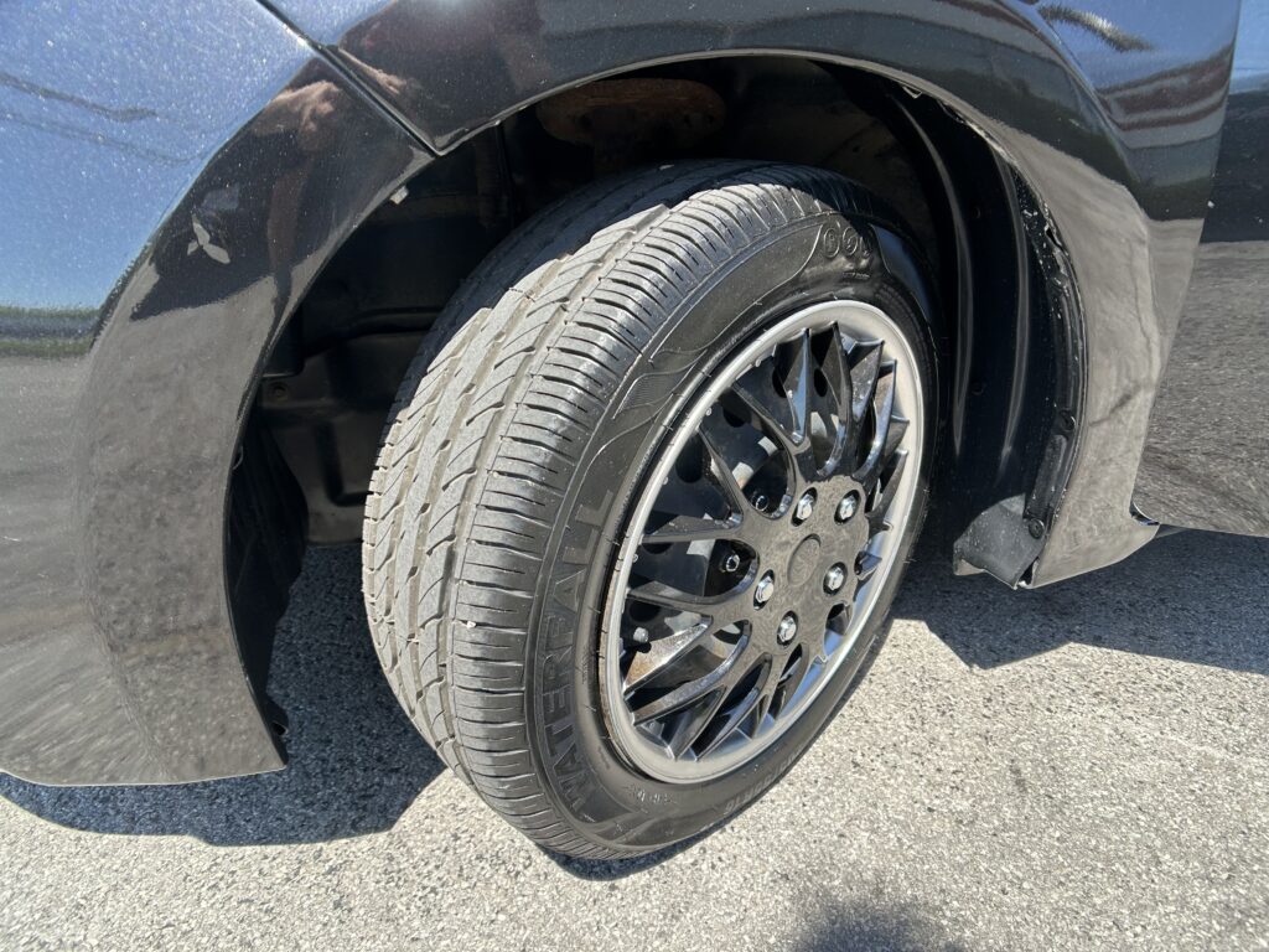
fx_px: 953
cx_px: 634
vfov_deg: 53.1
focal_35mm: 26
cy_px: 476
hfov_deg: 67.3
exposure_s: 1/687
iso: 50
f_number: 1.5
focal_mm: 5.7
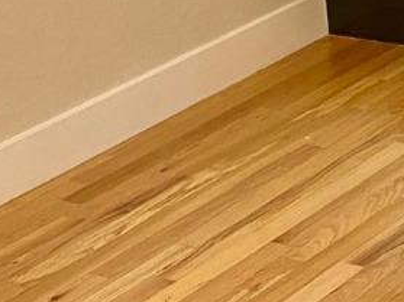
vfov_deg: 9.4
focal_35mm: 140
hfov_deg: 12.7
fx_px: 1633
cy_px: -431
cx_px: 752
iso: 200
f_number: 1.8
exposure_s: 1/60
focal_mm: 4.25
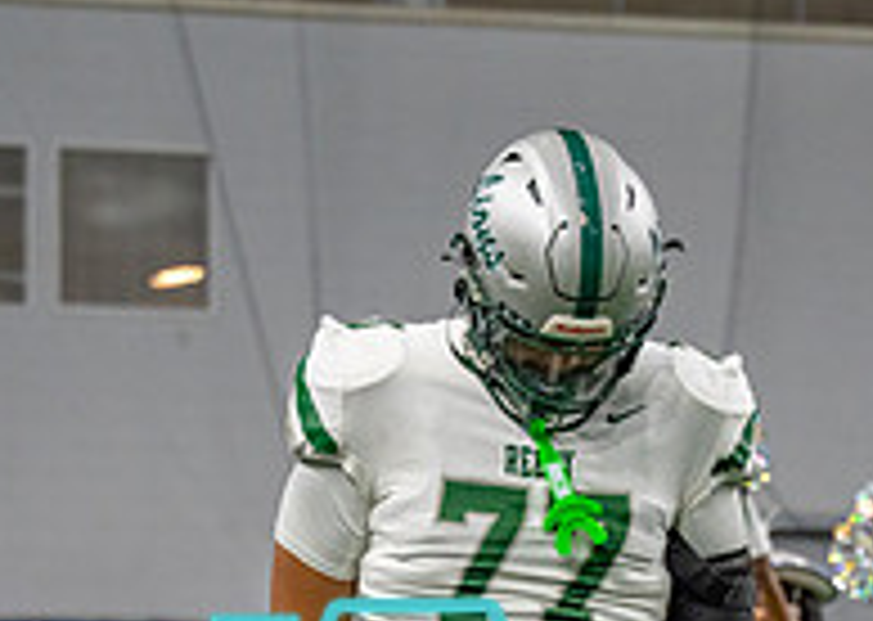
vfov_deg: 5.8
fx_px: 6140
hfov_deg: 8.1
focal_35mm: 248
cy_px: 785
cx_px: 424
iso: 2000
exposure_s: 1/1000
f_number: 2.8
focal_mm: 70
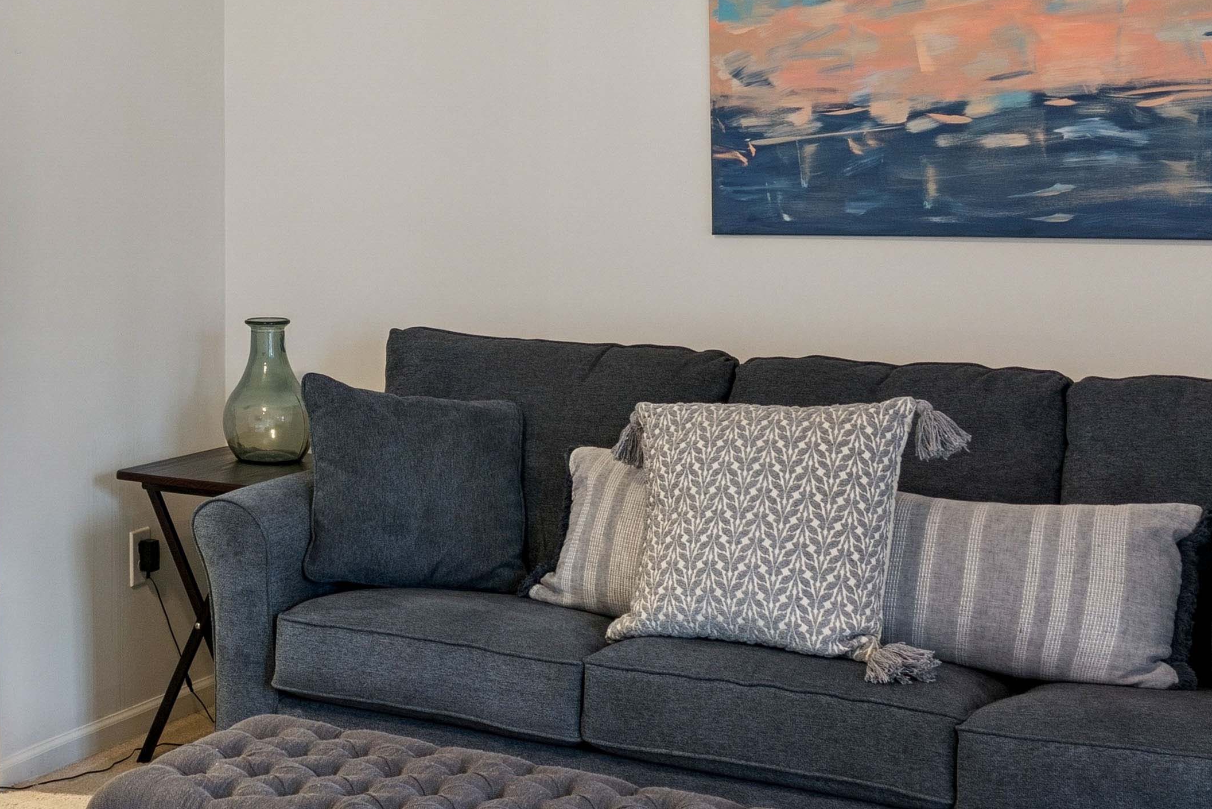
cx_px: -130
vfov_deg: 21.0
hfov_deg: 28.5
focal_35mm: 64
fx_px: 2155
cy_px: 182
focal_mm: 17
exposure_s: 1/15
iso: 250
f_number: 8
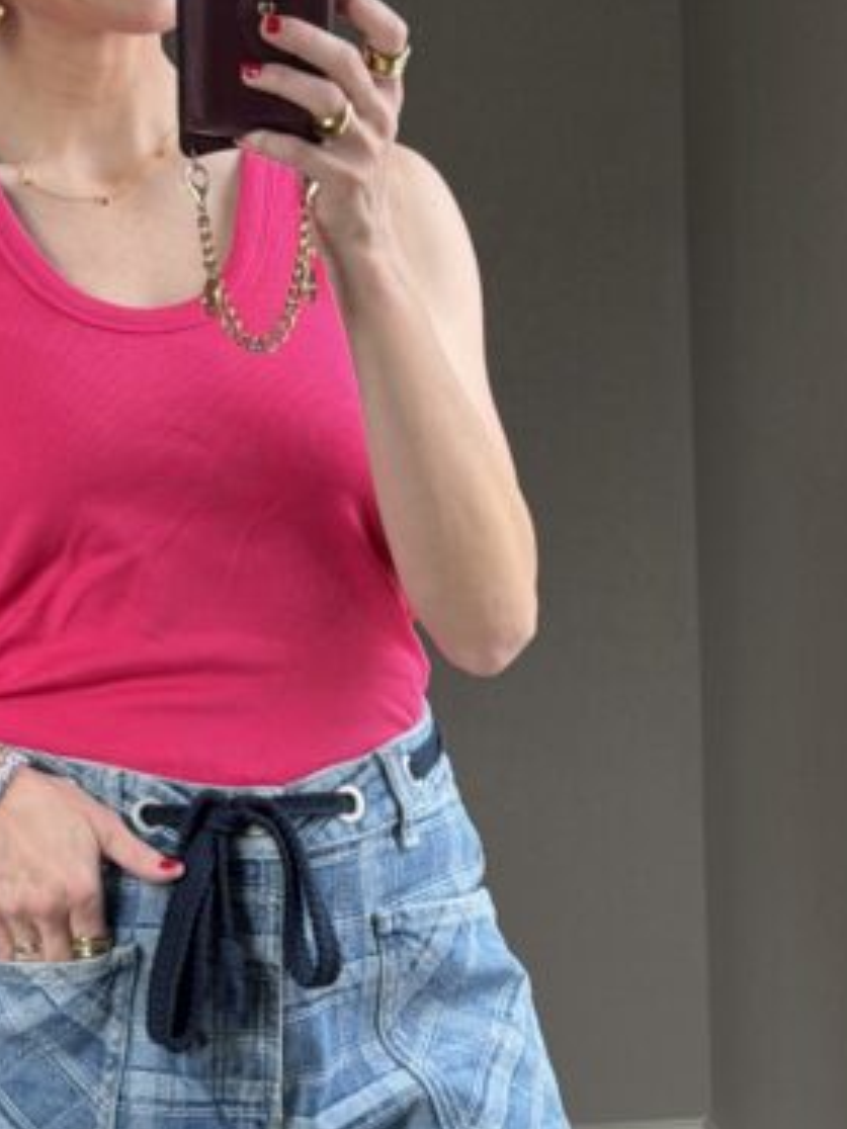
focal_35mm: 132
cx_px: 601
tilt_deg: -20.0
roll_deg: +1.5
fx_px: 4306
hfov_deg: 11.2
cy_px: 1011
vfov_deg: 14.8
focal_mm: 6.76
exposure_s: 1/142
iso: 80
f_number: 1.78
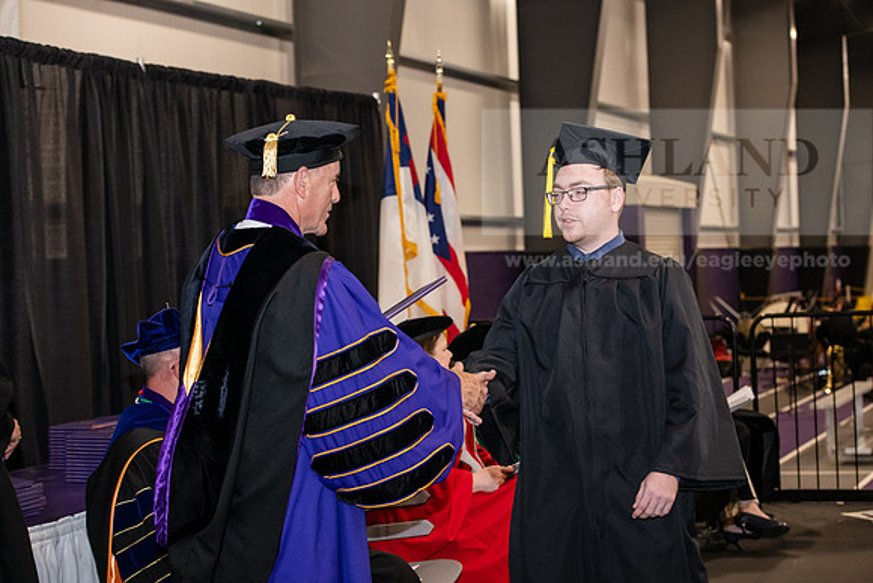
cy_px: 292
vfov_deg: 19.5
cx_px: 436
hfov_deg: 28.8
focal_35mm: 70
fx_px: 1698
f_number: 5
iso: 2500
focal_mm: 70
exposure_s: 1/200
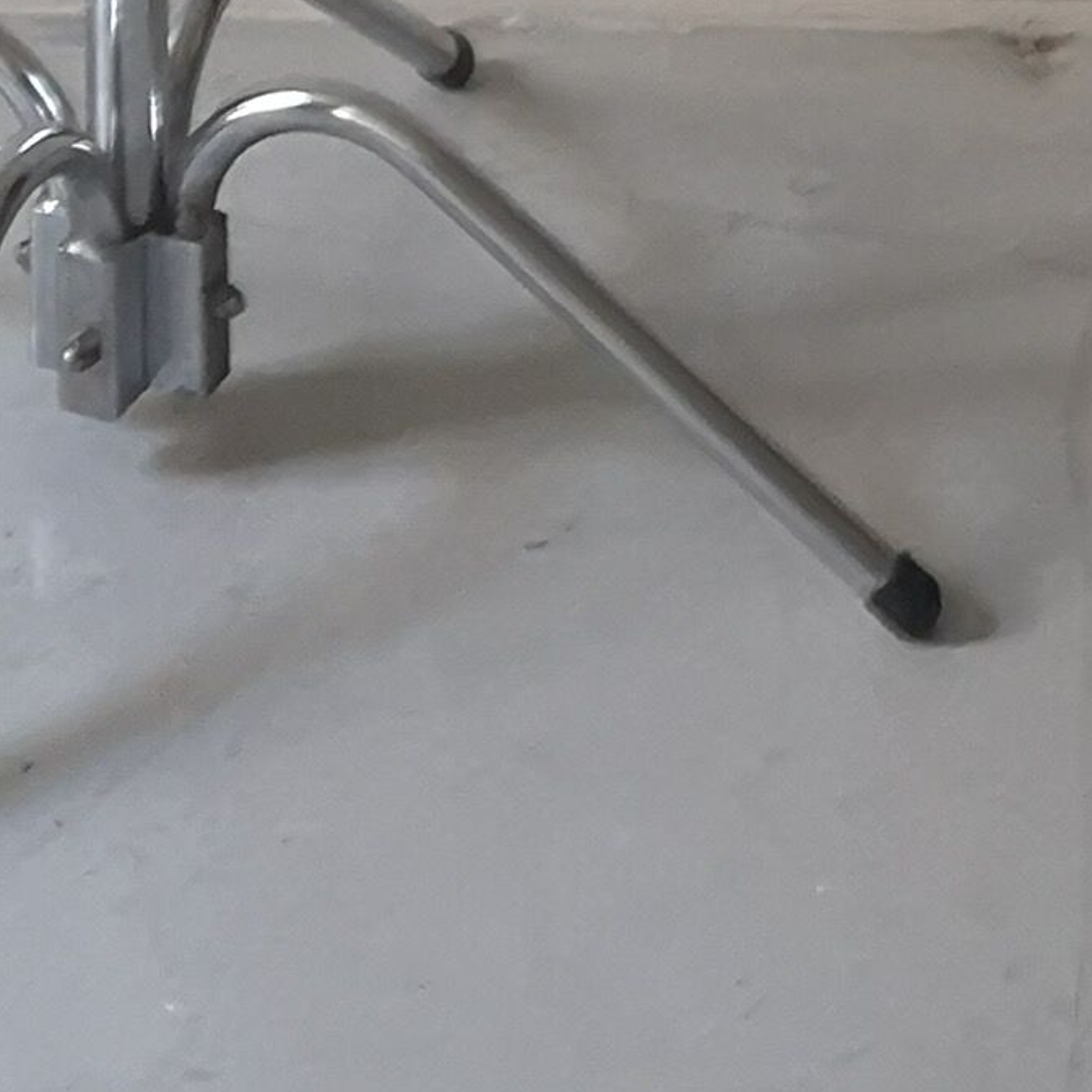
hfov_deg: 12.3
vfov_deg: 10.1
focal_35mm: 141
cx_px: 262
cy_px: -1883
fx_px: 5032
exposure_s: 1/24
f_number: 1.8
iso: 400
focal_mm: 3.95
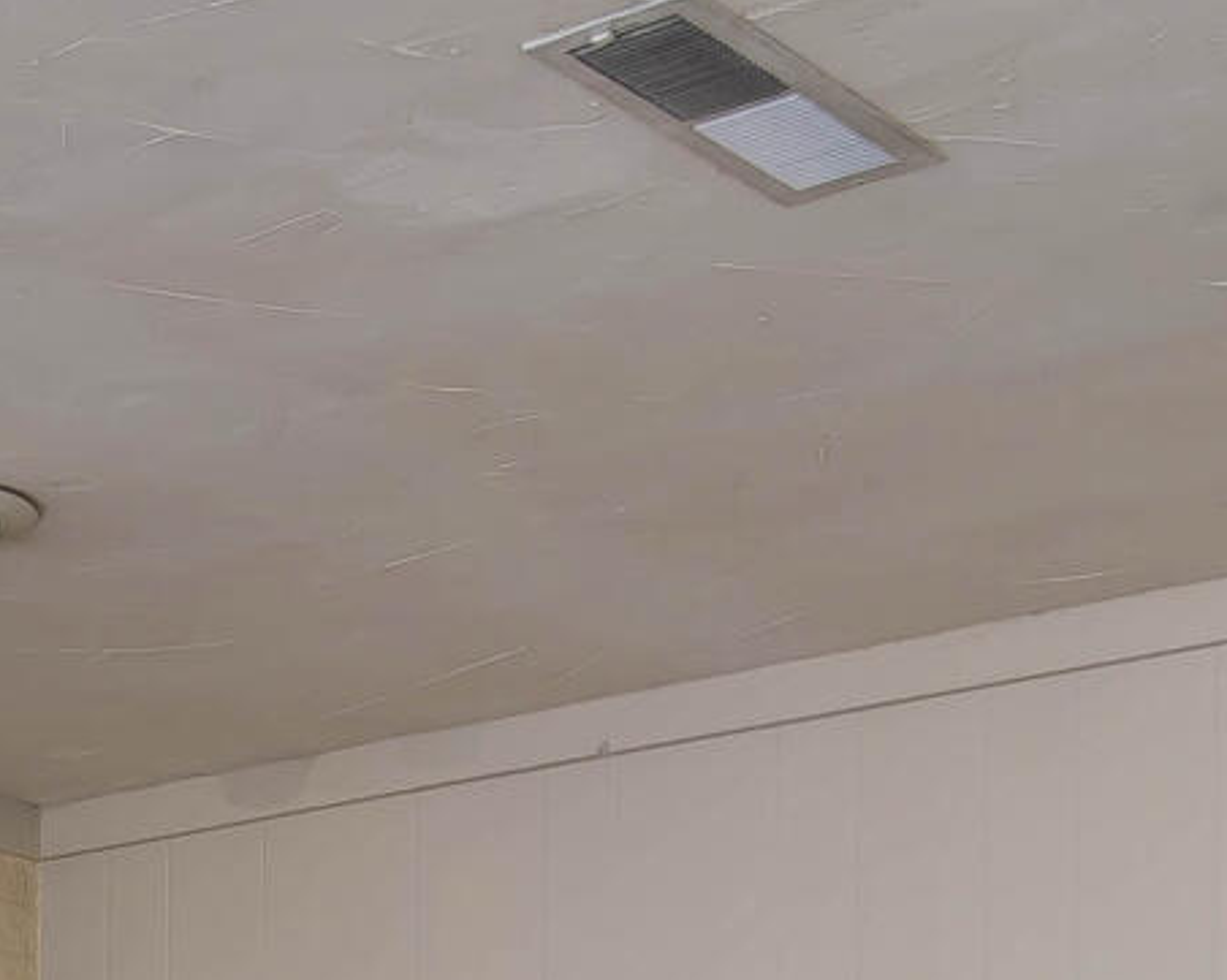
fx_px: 3847
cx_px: -168
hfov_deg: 17.4
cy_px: 1756
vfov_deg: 13.1
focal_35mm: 106
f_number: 6.7
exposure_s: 1.5
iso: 200
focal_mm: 17
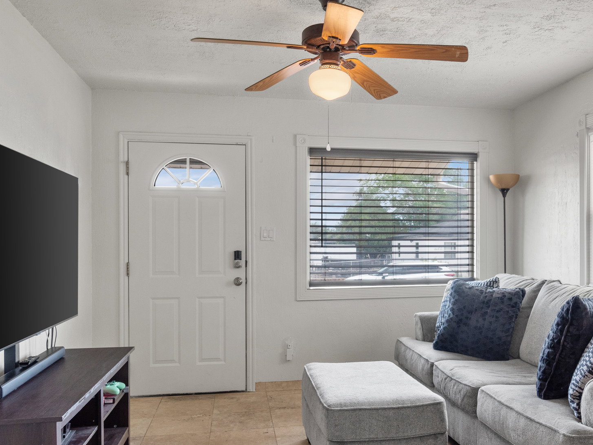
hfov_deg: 55.0
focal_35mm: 33
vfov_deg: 42.8
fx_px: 565
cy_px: 260
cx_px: 353
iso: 500
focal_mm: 20
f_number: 8
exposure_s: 1/8
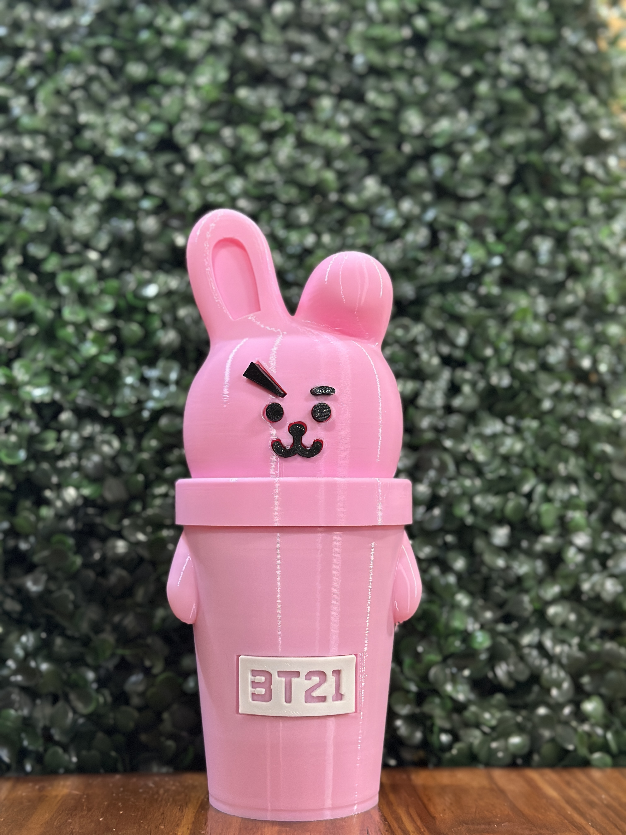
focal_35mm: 48
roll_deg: -0.6
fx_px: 1157
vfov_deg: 39.7
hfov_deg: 30.3
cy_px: 418
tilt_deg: +5.2
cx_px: 313
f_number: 1.78
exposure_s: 1/50
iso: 320
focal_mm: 6.86
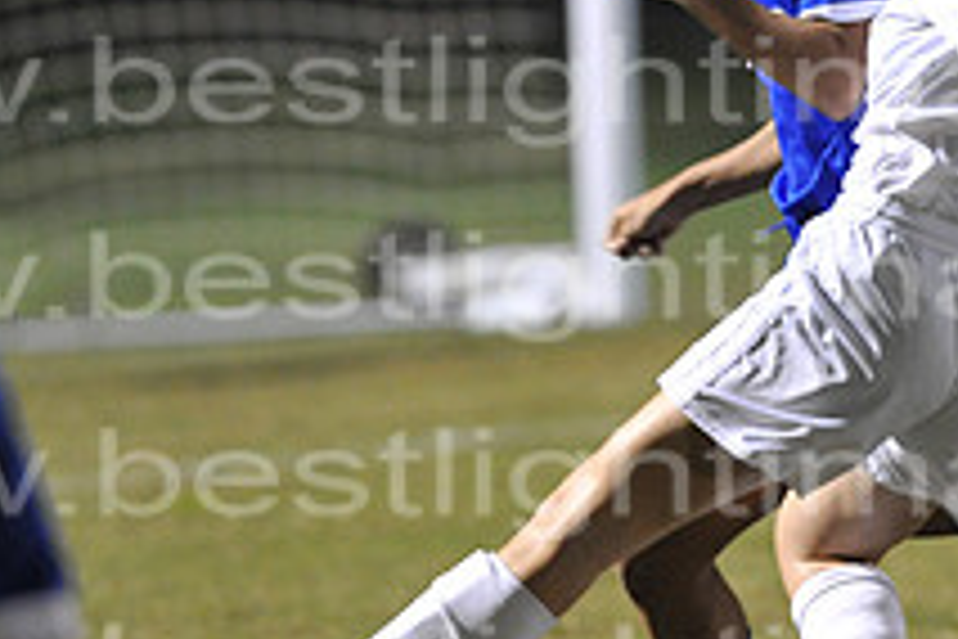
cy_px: 189
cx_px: 684
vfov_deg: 1.7
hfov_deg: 2.5
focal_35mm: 817
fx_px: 21740
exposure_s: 1/400
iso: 5000
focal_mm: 300
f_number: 4
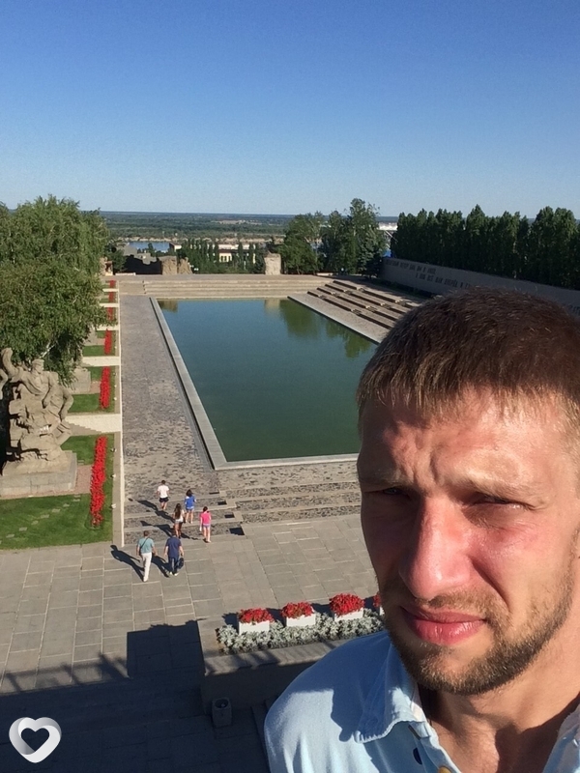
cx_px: 290
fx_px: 693
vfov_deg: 58.4
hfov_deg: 45.4
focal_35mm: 31
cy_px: 386
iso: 50
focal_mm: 2.15
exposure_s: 1/1779
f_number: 2.4
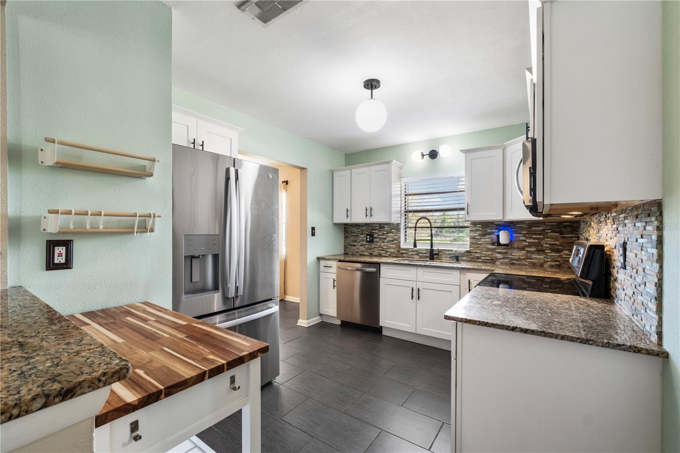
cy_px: 226
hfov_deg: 100.4
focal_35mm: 15
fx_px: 283
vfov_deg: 77.3
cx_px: 340
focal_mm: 10
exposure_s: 1/1.67
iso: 320
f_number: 9
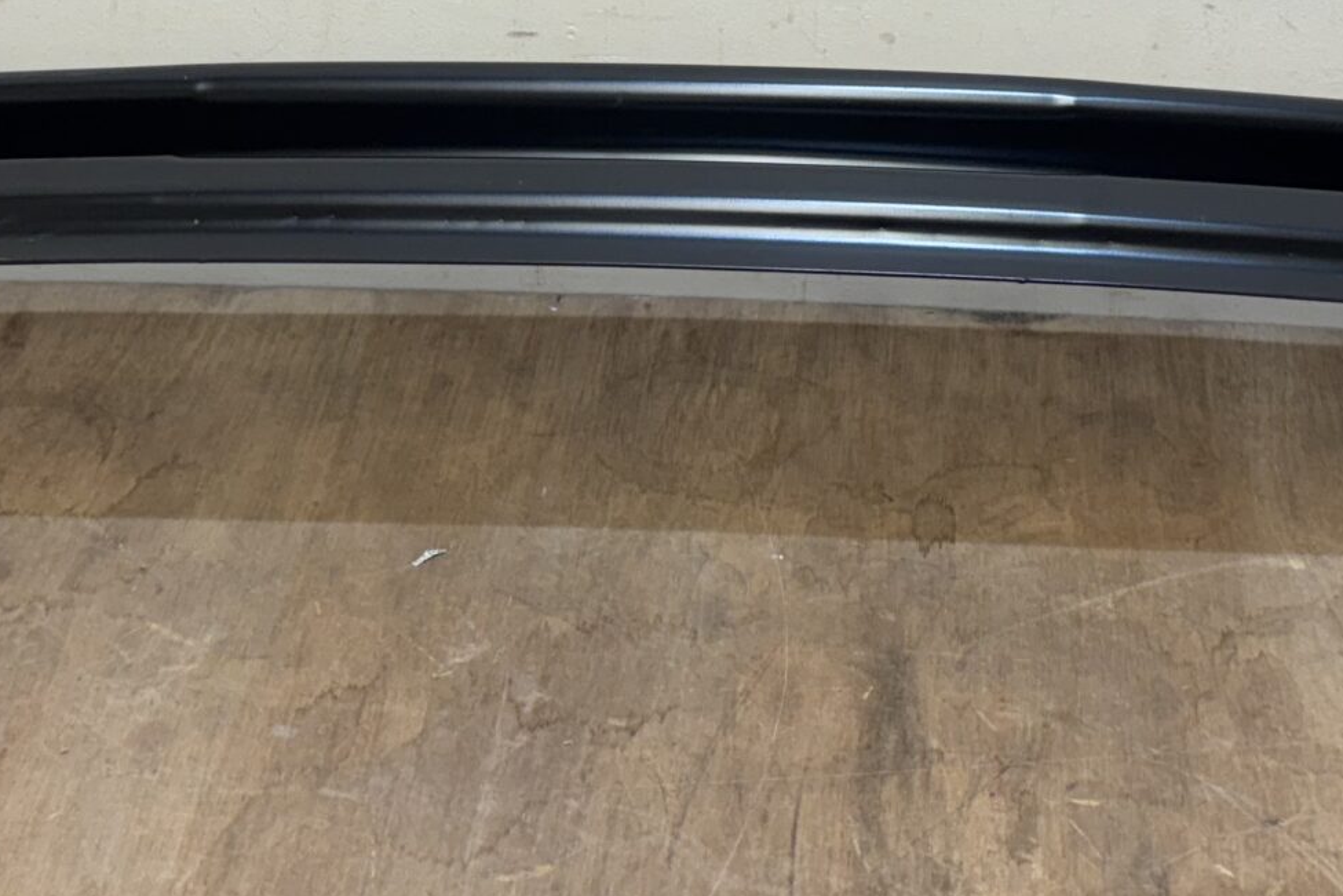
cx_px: 691
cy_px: -113
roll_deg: -1.7
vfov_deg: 18.4
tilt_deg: -23.4
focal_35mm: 71
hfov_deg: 28.5
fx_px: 2648
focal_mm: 5.96
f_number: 1.6
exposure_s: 1/100
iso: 80
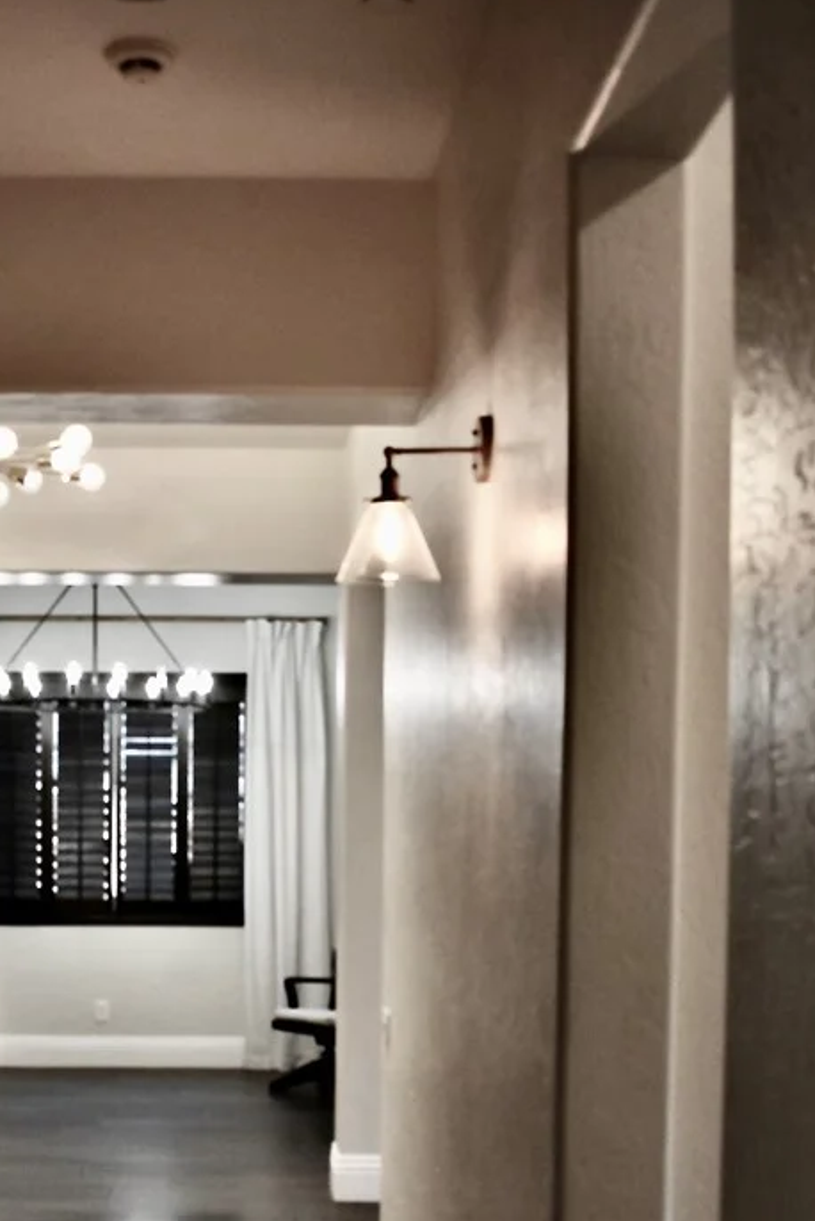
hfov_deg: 26.9
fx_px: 1689
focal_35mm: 50
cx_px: 231
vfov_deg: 38.7
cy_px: 914
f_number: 5.6
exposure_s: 1/125
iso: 800
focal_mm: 21
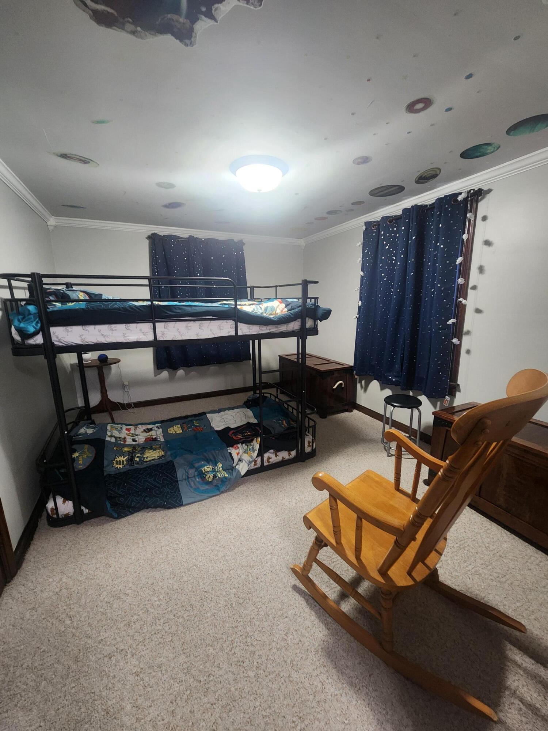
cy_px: 366
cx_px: 274
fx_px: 274
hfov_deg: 89.9
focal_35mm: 13
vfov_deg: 106.2
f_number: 2.2
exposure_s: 1/30
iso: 400
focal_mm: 2.2
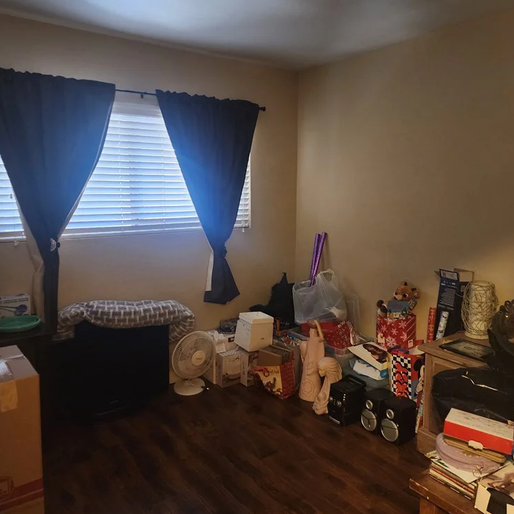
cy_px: 252
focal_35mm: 28
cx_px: 270
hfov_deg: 57.3
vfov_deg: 57.3
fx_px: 470
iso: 640
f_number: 1.8
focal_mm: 6.4
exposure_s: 1/24
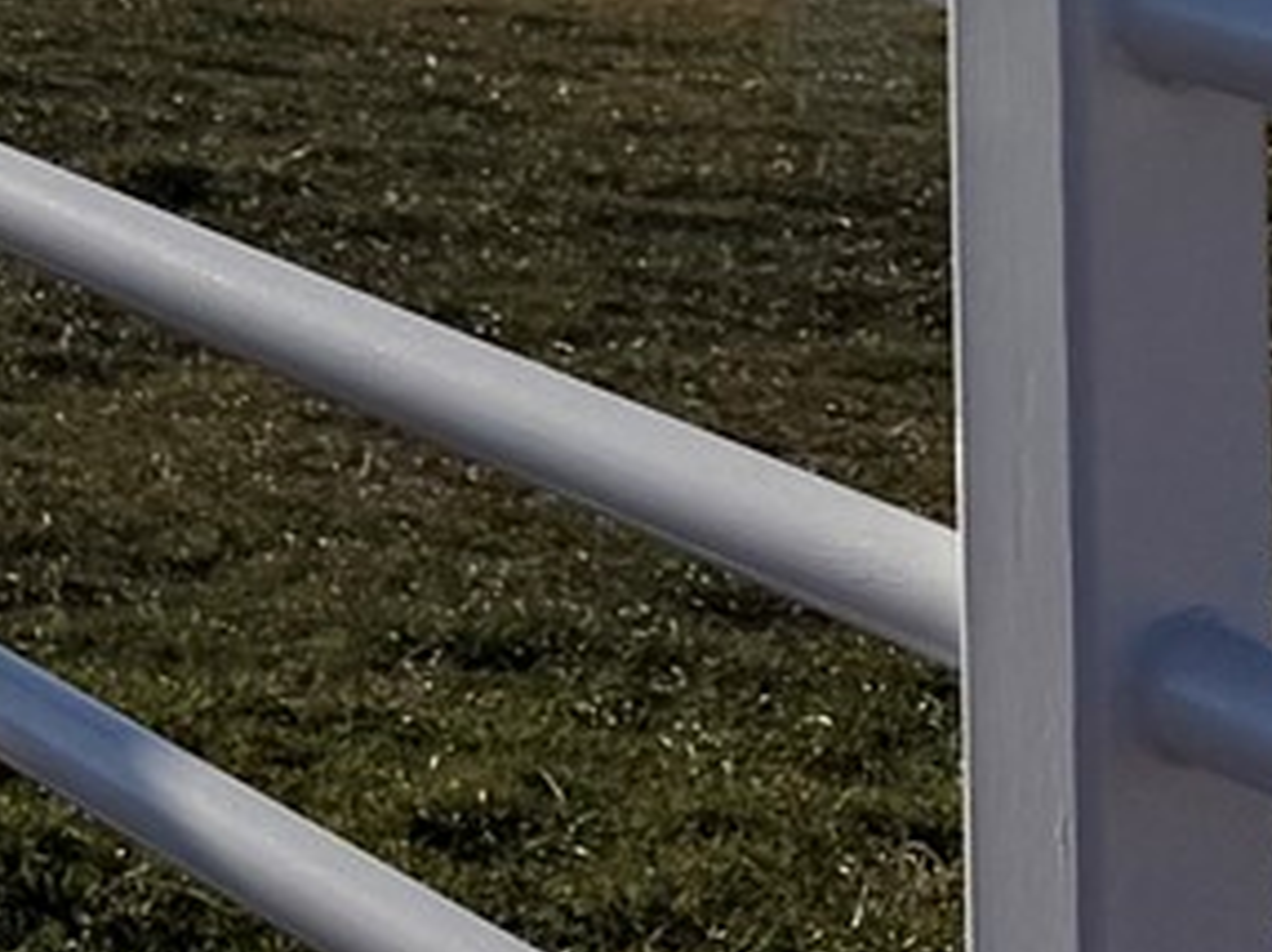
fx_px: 6315
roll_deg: -1.1
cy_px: -1432
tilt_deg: +5.3
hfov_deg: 10.3
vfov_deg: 7.9
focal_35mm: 172
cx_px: -1517
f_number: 1.78
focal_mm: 6.76
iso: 64
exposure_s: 1/14286
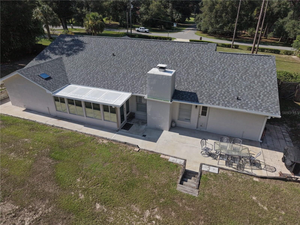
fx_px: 208
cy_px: 112
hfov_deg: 71.6
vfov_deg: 56.8
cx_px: 150
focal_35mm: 24
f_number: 1.8
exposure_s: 1/8000
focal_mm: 8.67
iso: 310
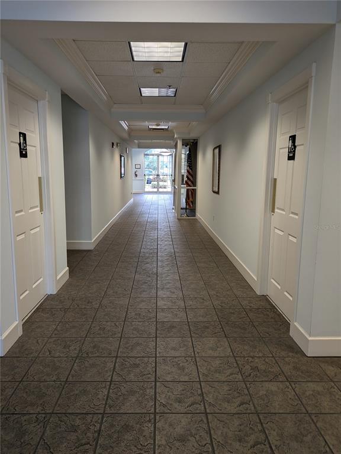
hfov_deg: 54.9
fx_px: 328
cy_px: 227
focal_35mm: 25
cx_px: 170
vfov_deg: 69.4
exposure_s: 1/60
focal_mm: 5.43
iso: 71
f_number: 1.89
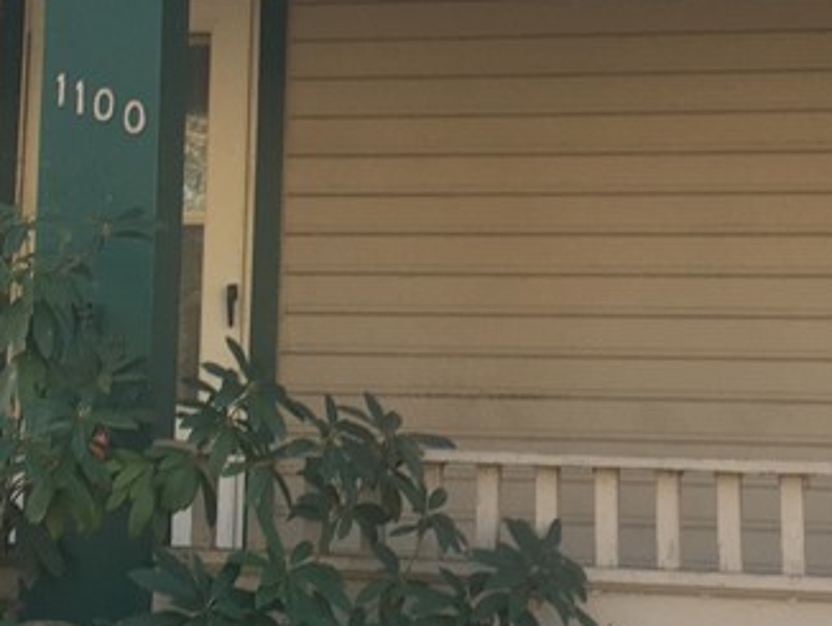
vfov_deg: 16.0
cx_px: 398
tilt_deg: +10.3
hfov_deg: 21.5
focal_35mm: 91
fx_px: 2189
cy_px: 49
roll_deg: -1.7
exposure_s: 1/120
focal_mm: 4.15
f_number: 2.2
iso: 32
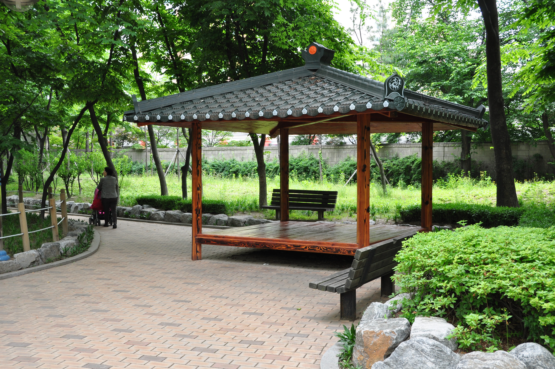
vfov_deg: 31.8
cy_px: 184
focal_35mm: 42
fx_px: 647
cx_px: 278
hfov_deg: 46.4
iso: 320
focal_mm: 28
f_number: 8
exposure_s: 1/50
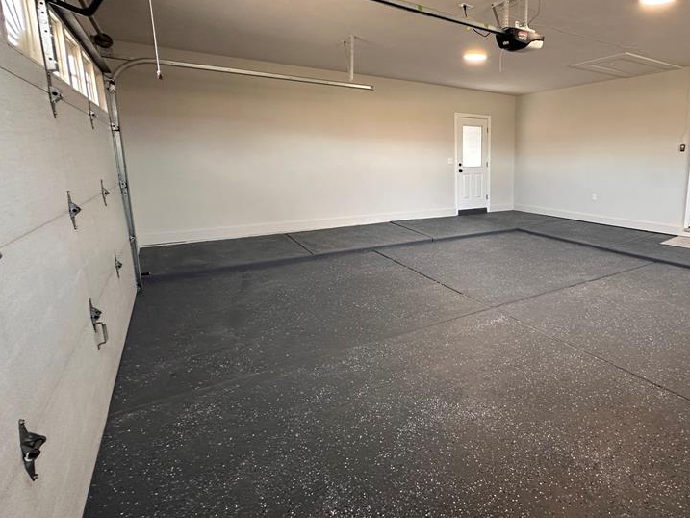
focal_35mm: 20
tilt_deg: -9.2
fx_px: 399
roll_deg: +0.3
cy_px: 226
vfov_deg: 65.7
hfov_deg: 77.8
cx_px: 484
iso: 200
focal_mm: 2.22
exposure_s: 1/60
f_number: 2.2
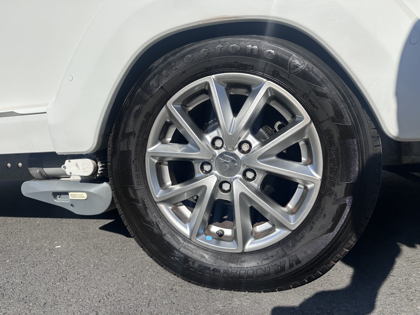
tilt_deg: -4.8
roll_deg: +2.6
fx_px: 291
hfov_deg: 71.6
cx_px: 210
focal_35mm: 24
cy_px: 158
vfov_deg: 56.8
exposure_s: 1/5848
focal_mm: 6.86
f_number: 1.78
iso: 80
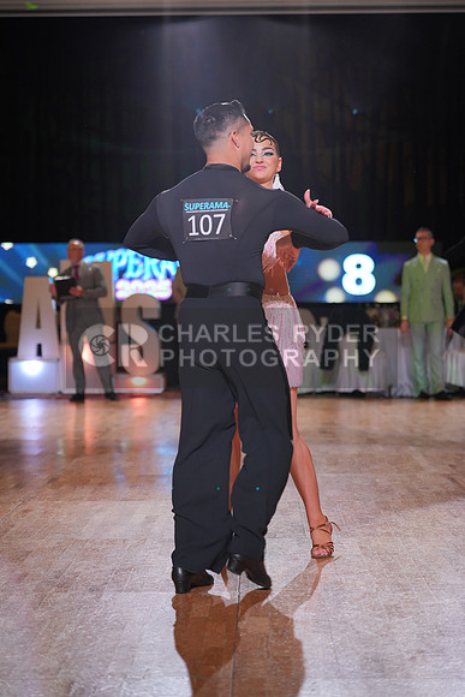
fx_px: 1355
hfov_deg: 19.5
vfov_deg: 28.8
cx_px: 232
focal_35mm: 70
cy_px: 348
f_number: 2.8
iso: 500
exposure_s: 1/320
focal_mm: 70
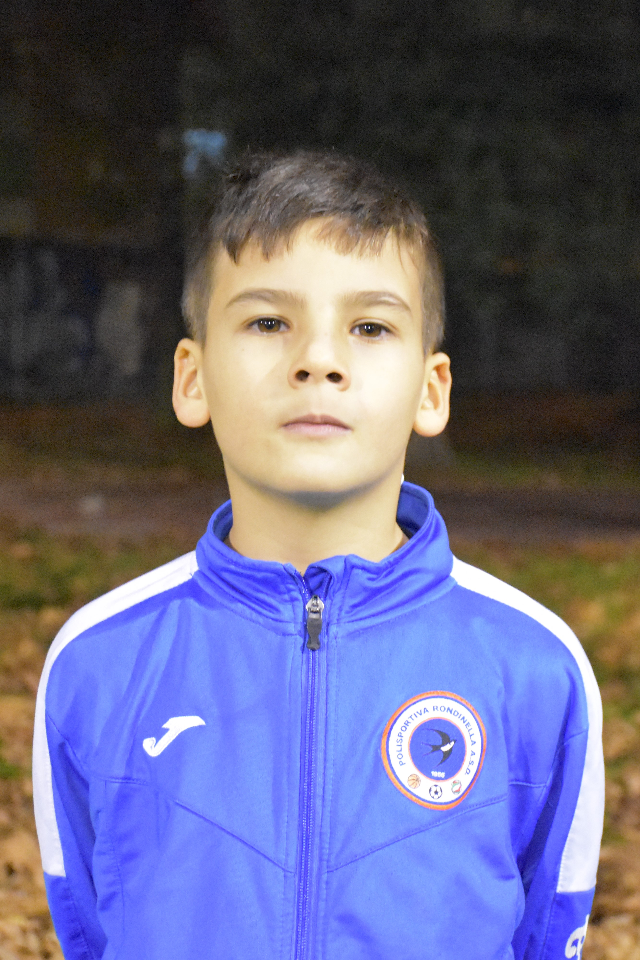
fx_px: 1920
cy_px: 480
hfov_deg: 18.9
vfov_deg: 28.1
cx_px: 320
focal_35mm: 72
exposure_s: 1/40
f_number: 4.5
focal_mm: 48
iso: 12800
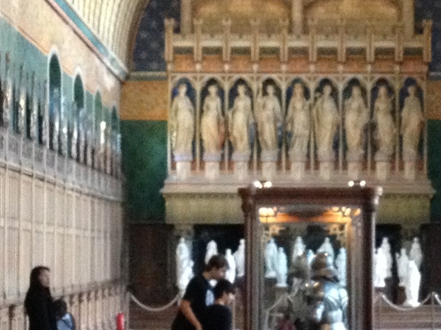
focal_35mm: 151
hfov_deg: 13.1
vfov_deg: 9.8
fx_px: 1923
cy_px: 205
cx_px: 274
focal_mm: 4.28
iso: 400
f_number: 2.4
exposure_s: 1/20
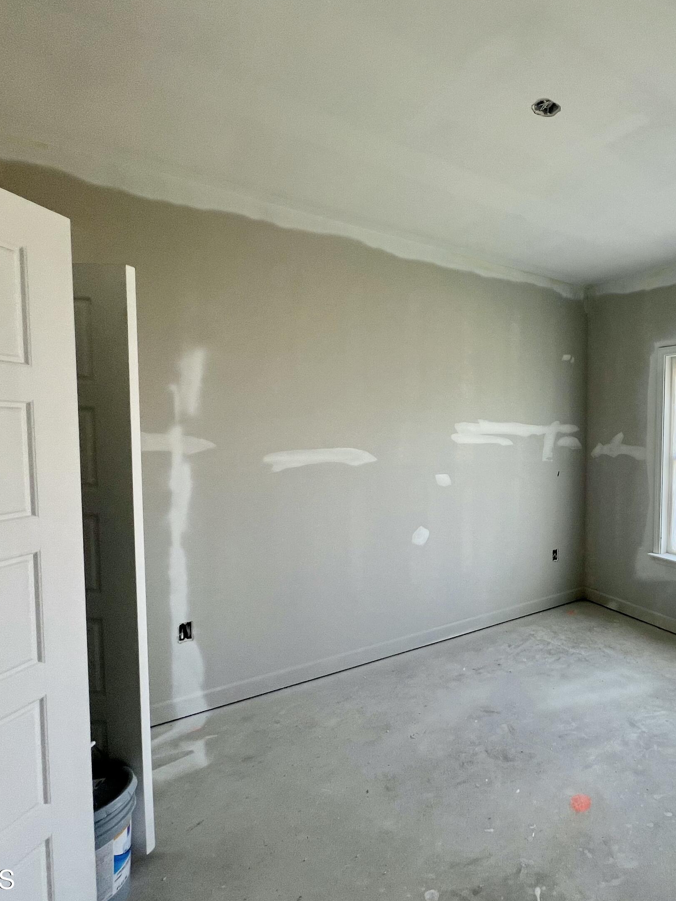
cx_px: 565
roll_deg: -0.1
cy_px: 455
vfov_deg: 87.8
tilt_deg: -3.2
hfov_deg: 63.7
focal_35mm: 18
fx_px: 469
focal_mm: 1.57
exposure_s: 1/99
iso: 40
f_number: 1.8
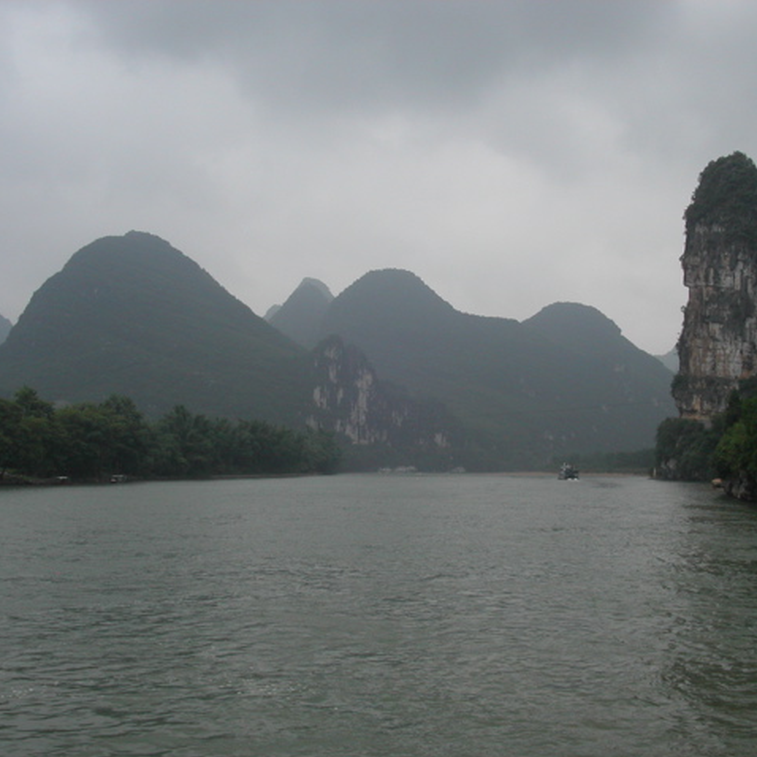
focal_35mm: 45
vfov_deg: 37.6
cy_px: 378
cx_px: 377
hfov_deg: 37.6
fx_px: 1113
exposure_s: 1/250
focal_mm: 7.8
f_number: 6.7
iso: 100
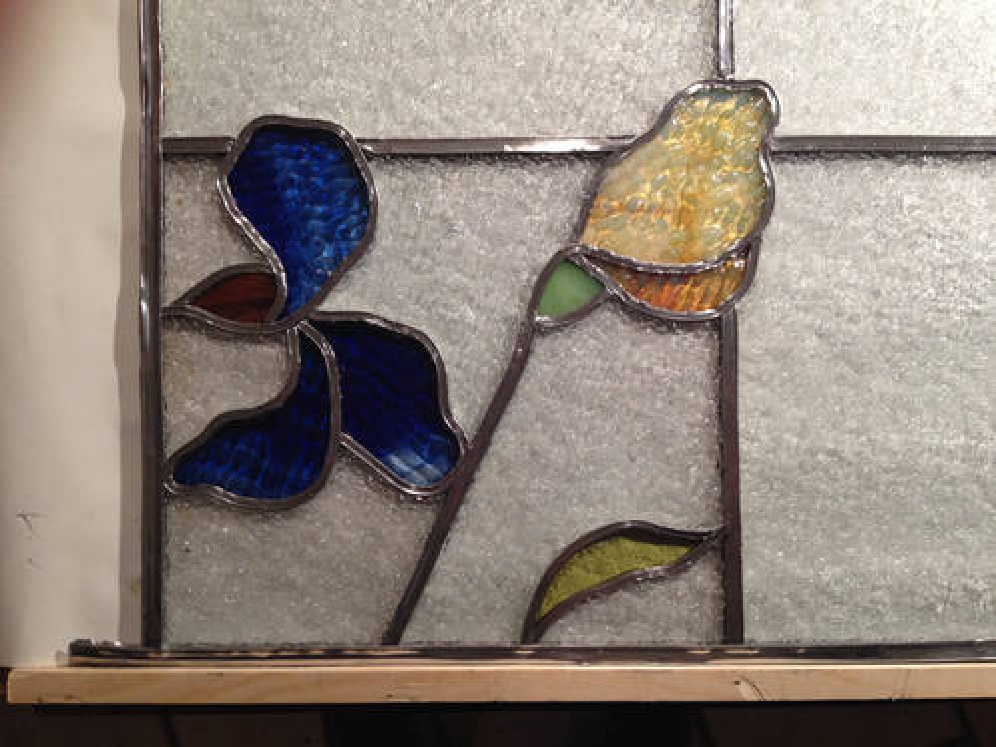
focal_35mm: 35
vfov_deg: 40.7
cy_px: 374
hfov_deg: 52.6
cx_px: 498
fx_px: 1007
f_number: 2.4
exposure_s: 1/20
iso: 125
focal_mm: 4.28
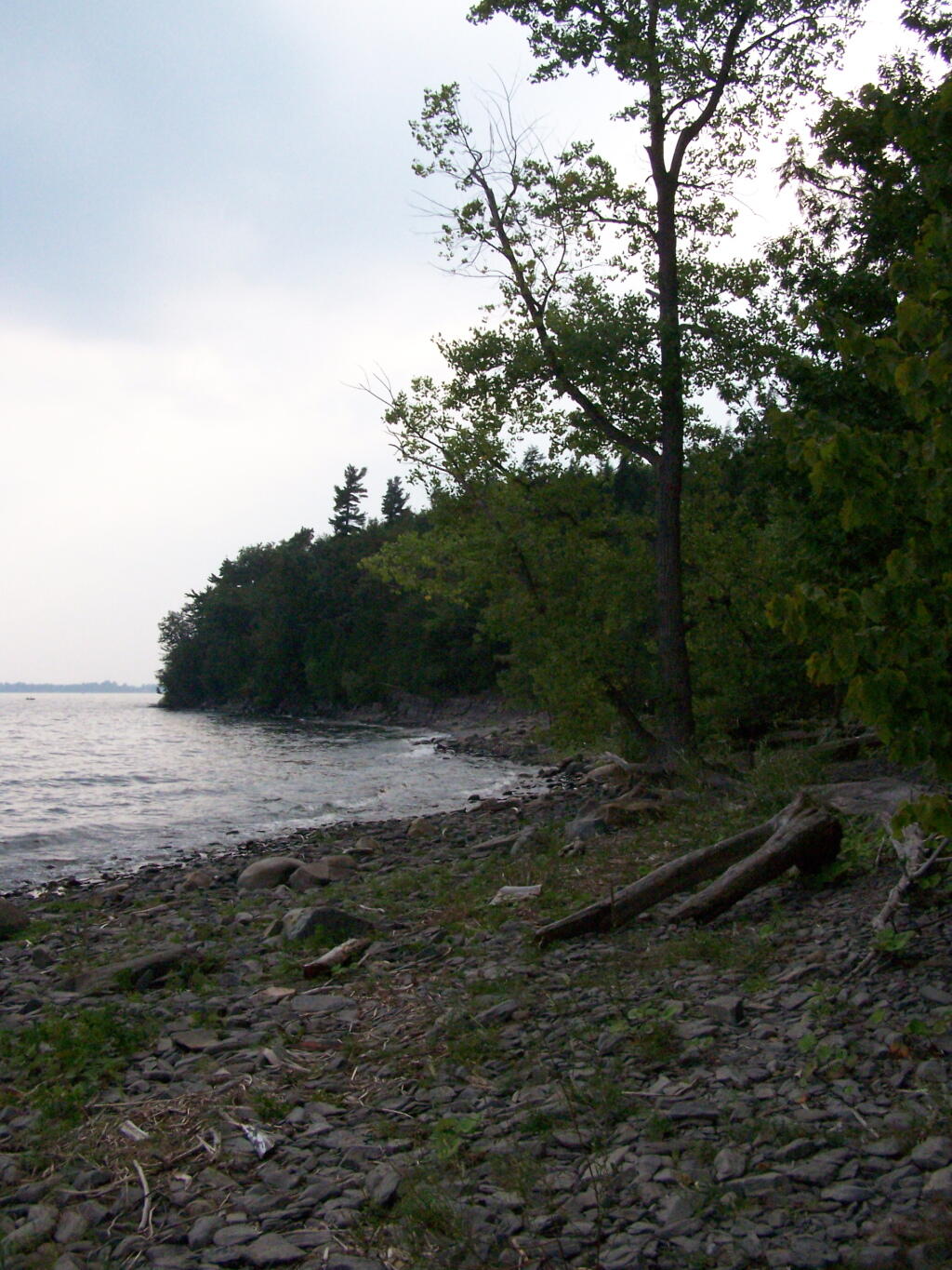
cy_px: 635
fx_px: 1393
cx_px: 476
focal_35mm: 38
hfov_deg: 37.7
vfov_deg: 49.0
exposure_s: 1/800
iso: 400
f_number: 5.6
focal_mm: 6.3
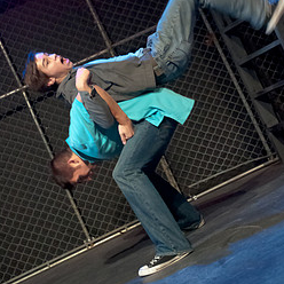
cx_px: 140
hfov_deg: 21.5
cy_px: 77
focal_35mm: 81
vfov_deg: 21.3
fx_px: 750
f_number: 2.8
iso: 6400
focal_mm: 35
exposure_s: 1/80
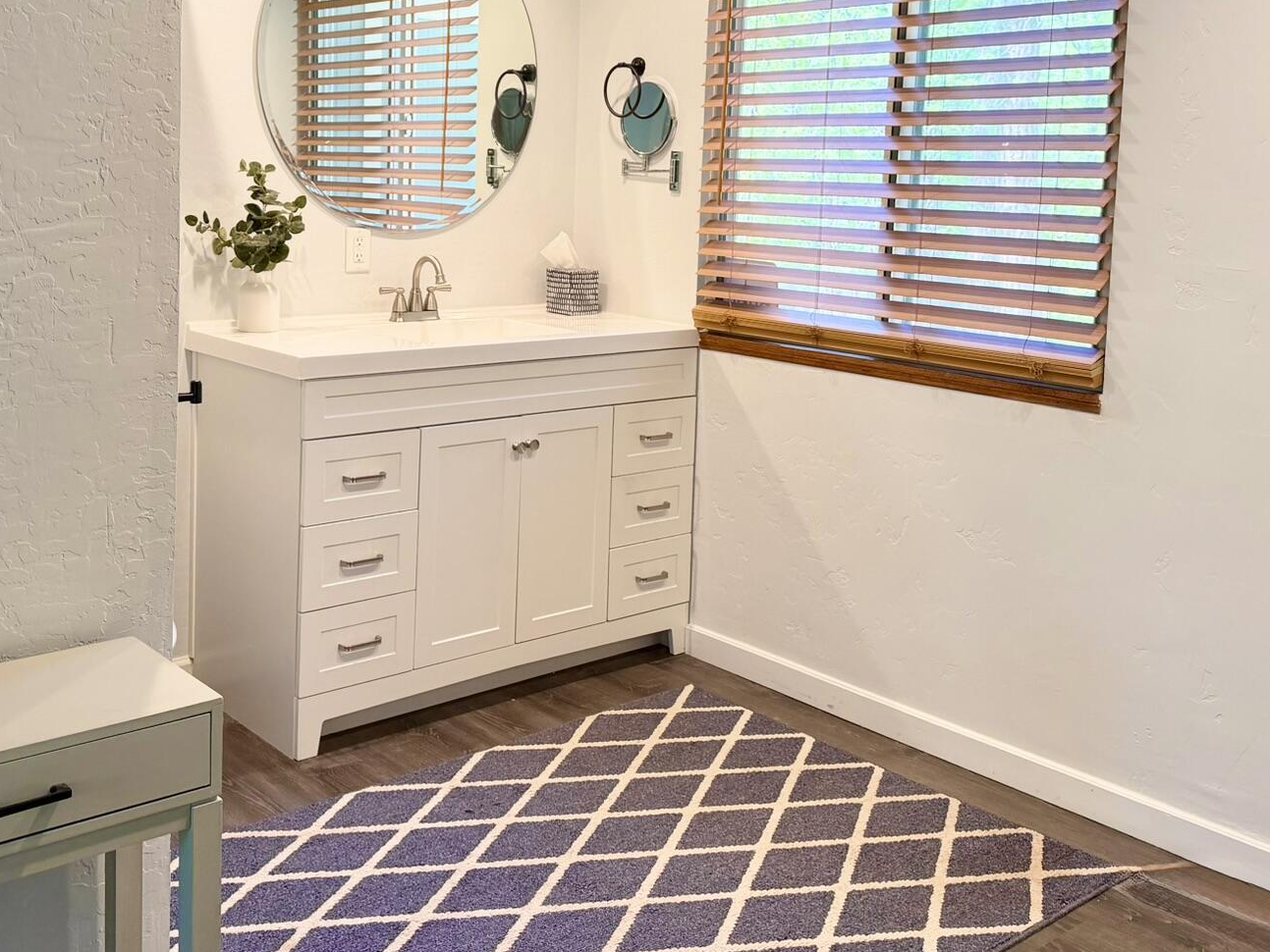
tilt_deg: -4.0
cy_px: 280
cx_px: 578
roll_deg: -1.7
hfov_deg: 48.9
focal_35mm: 38
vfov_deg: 37.1
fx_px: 1394
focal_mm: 6.76
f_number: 1.78
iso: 160
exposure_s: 1/120
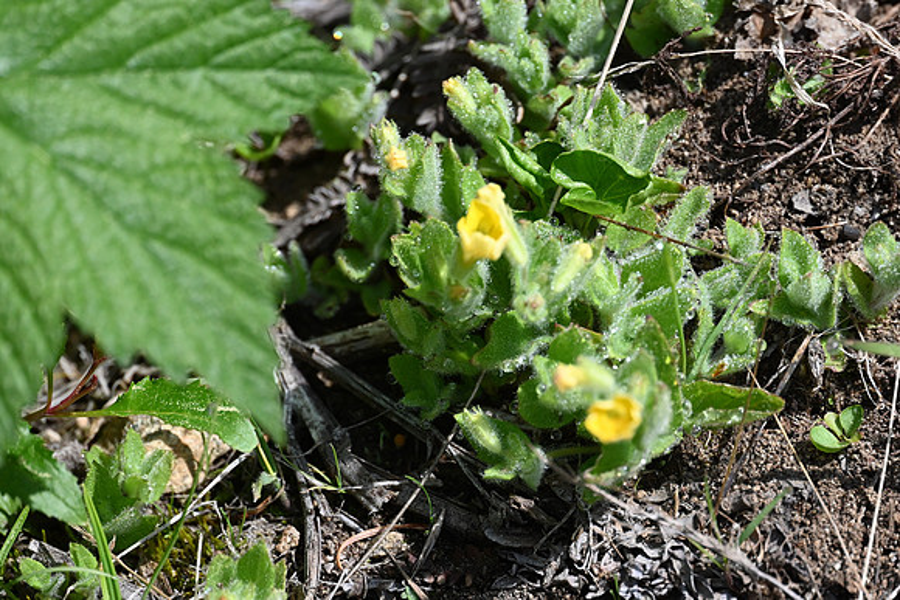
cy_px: 300
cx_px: 450
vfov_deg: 2.3
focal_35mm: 600
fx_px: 15003
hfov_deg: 3.4
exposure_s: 1/3200
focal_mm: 600
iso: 1000
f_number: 6.3
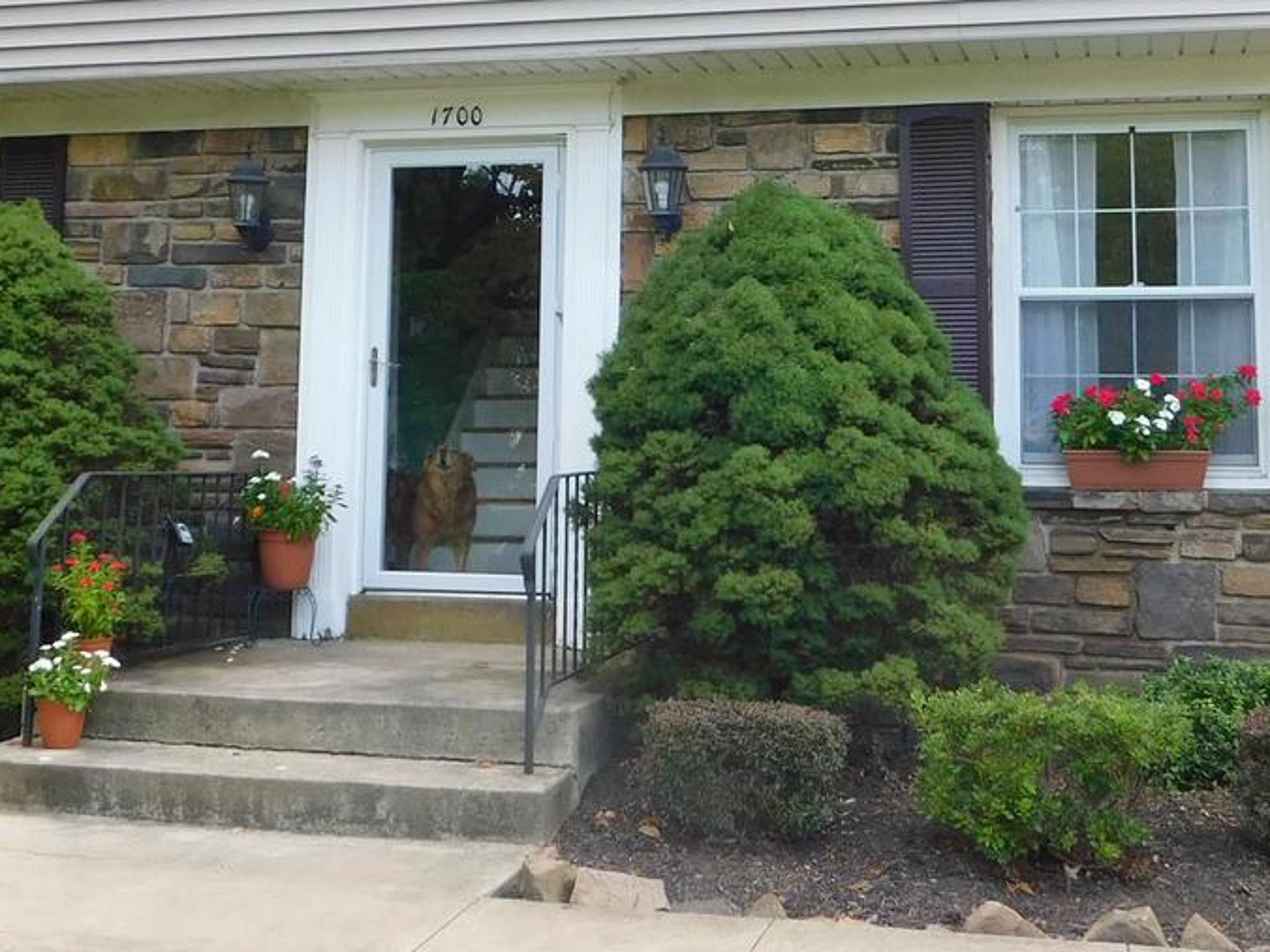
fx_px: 1798
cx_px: 654
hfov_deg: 38.9
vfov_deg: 29.2
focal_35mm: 49
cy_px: 238
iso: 125
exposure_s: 1/125
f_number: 3
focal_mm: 4
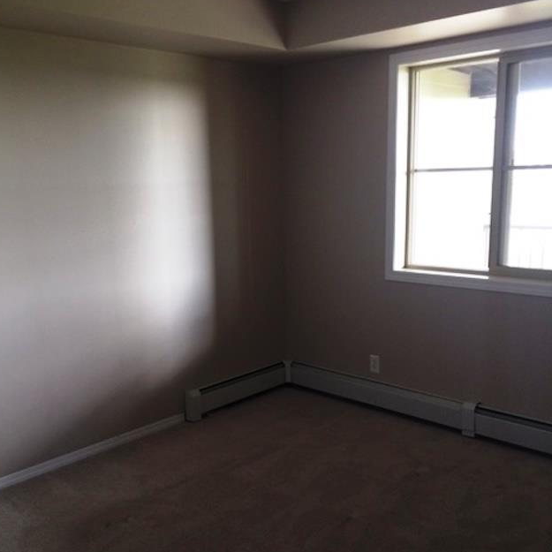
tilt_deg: -11.9
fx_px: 631
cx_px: 270
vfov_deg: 47.1
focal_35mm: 35
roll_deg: +1.9
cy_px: 313
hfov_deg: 47.2
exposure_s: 1/15
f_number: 2.2
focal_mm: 4.15
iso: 40
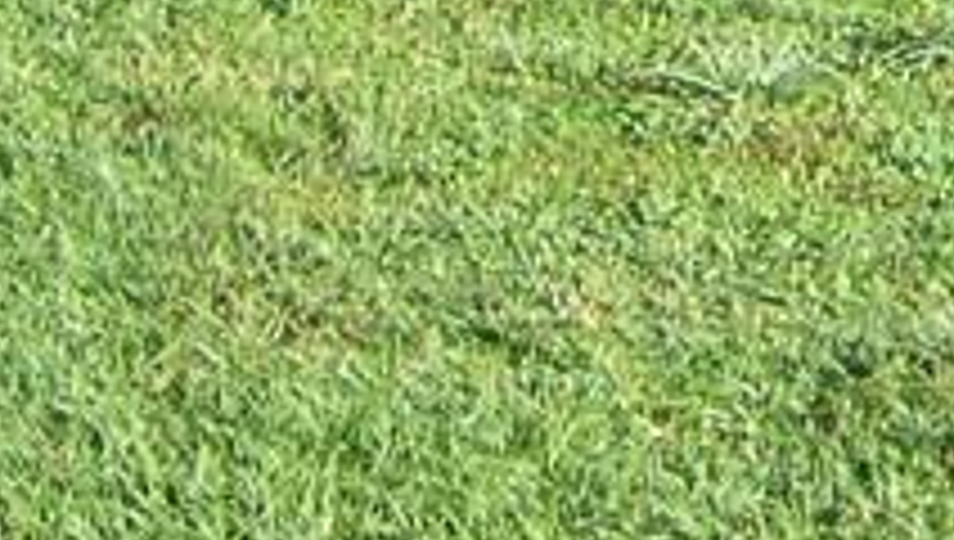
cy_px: -994
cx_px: 1710
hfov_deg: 10.7
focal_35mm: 189
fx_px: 4788
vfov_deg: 6.0
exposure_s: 1/320
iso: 64
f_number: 2.8
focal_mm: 5.85
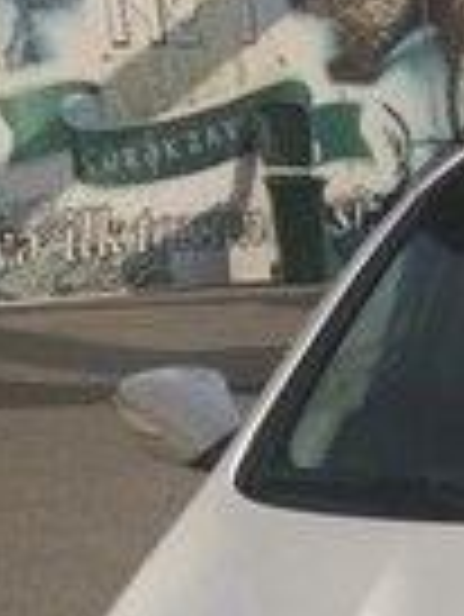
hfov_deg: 13.2
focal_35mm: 105
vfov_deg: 16.8
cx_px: 739
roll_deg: +2.9
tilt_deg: -24.4
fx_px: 1874
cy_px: 944
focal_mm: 4.15
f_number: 2.2
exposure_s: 1/3425
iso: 32
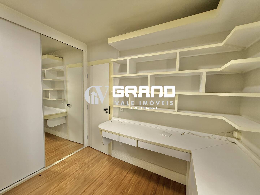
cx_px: 130
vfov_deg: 85.7
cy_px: 98
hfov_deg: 102.1
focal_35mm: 14
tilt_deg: -2.4
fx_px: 105
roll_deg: -1.0
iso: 250
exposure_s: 1/99
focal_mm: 2.22
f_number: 2.2
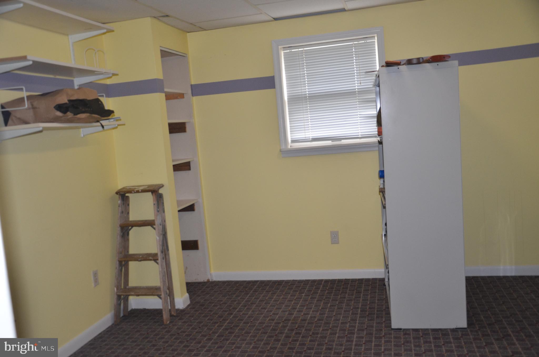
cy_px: 178
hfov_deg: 53.2
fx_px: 538
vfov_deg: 36.7
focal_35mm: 36
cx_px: 270
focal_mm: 24
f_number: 3.8
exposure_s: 1/60
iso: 800
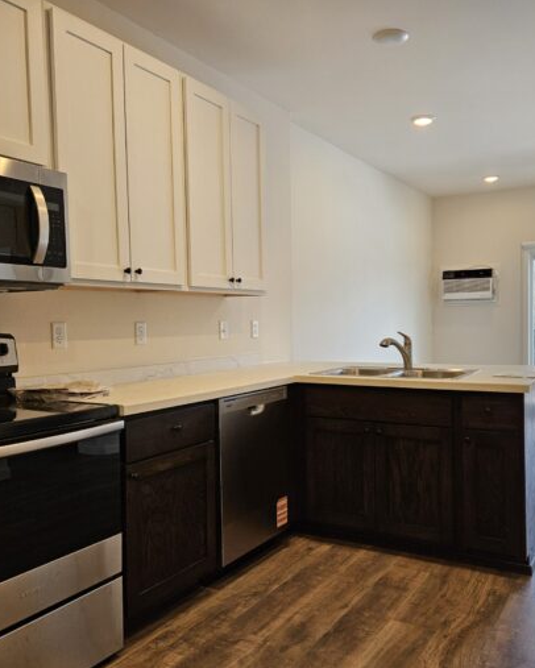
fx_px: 613
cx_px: 298
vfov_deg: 57.2
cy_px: 342
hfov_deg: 47.1
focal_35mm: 31
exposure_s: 1/120
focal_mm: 5.4
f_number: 1.8
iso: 100
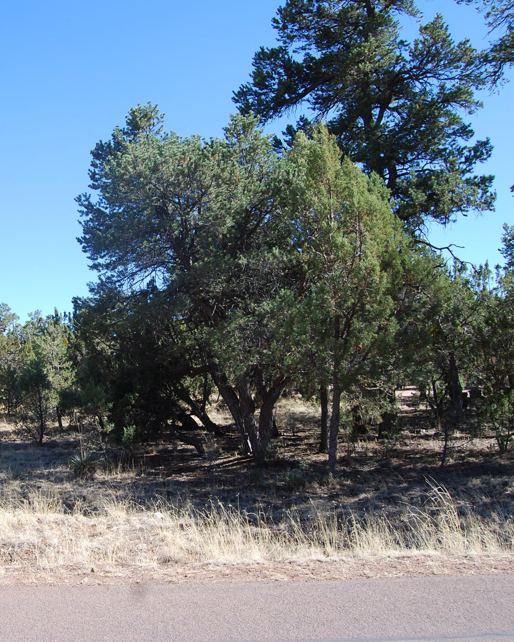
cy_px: 321
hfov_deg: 36.3
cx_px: 36
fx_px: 723
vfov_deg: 47.9
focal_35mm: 38
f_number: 6.3
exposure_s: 1/160
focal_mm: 18
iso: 100
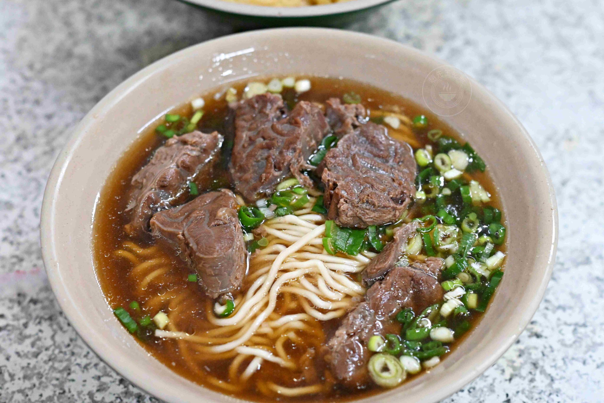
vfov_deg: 18.2
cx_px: 302
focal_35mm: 75
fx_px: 1258
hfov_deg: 27.0
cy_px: 202
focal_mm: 50
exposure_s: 1/200
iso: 5000
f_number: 3.2
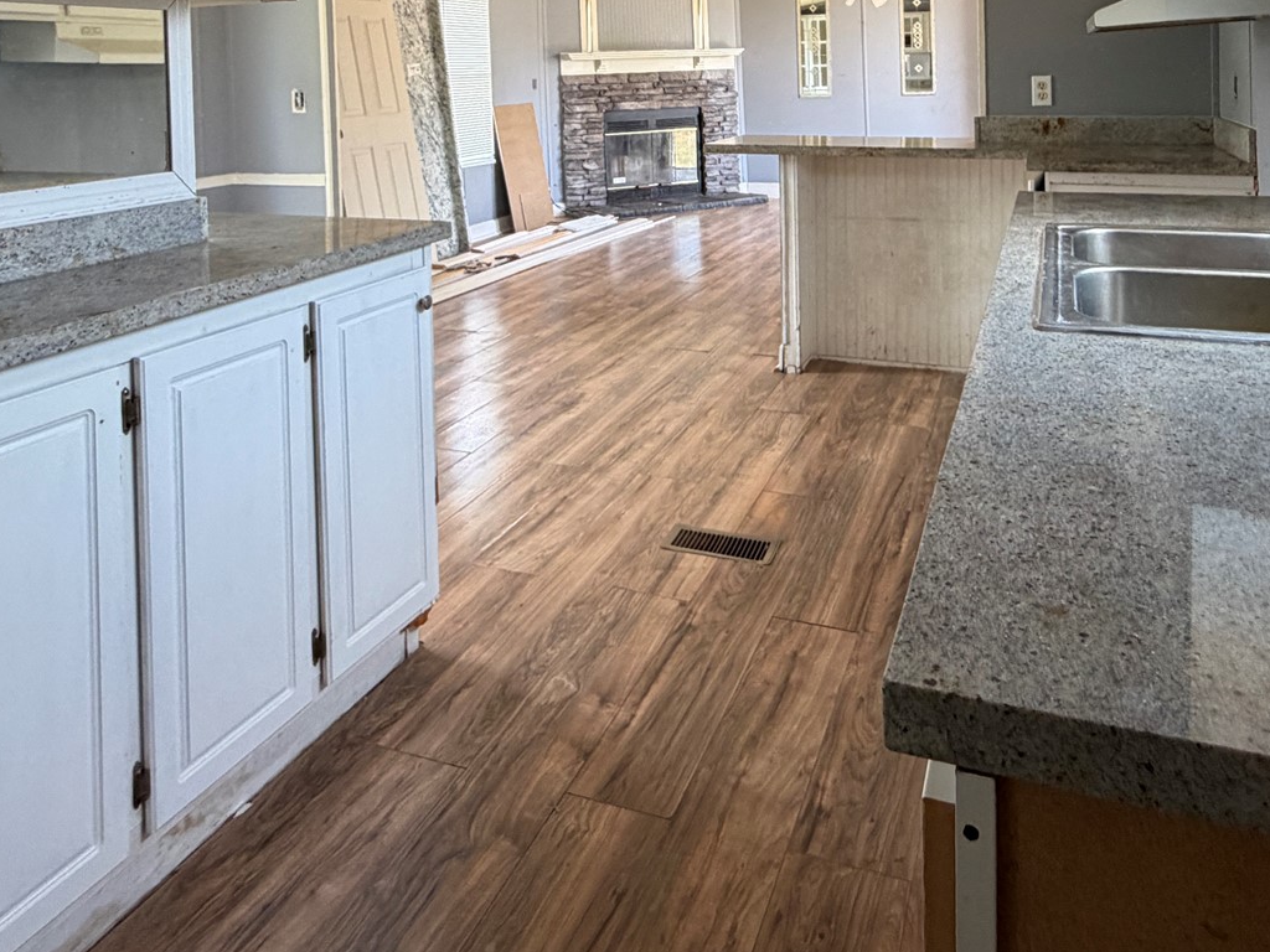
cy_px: 87
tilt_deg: -1.1
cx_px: 662
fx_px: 1027
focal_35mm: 28
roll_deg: +2.4
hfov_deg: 63.4
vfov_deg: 45.0
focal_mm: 2.22
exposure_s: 1/120
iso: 250
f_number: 2.2
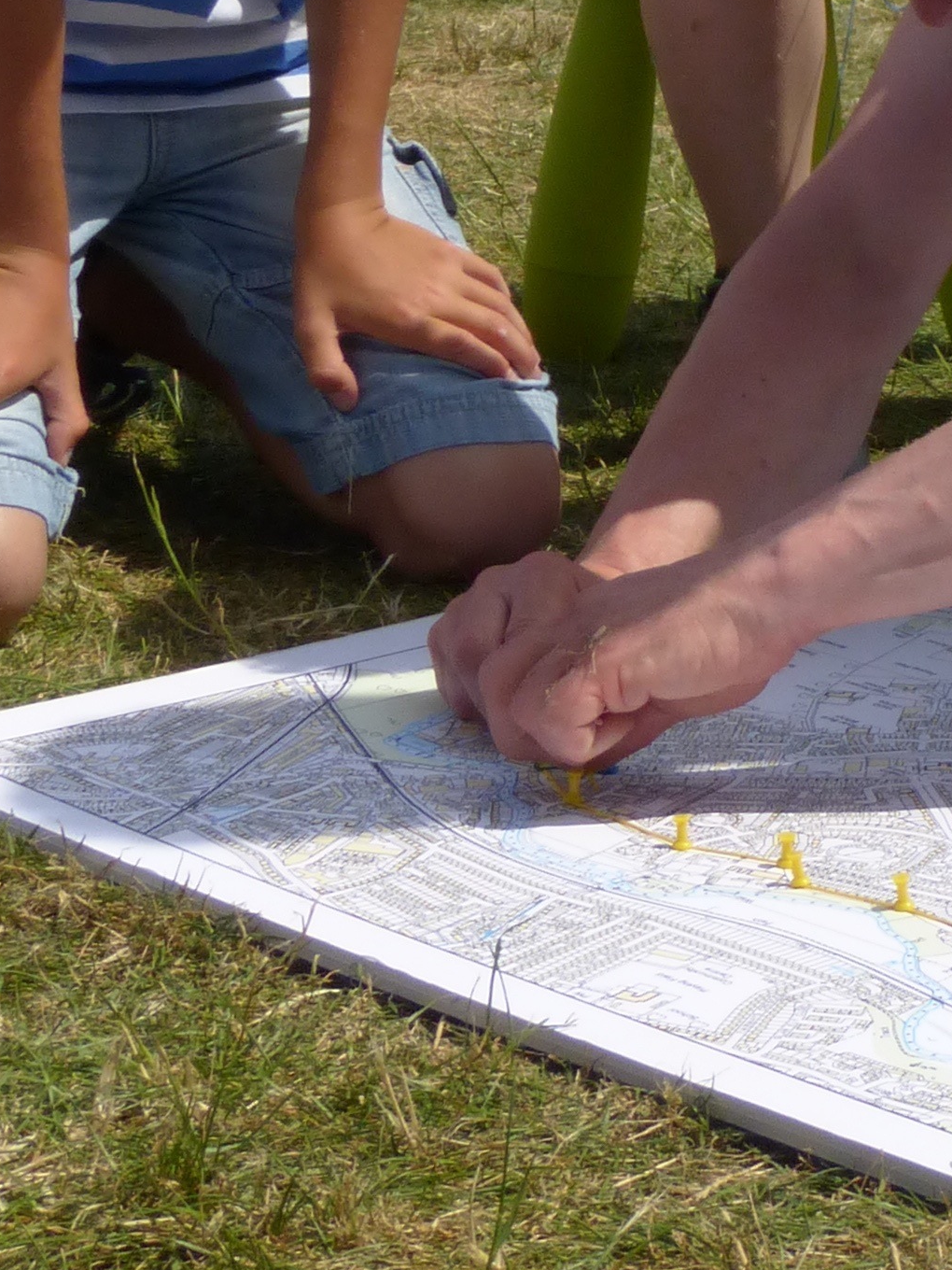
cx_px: 1130
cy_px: -92
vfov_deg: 18.1
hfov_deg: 13.7
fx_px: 3850
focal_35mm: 105
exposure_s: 1/1300
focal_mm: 5.4
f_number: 4
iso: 100
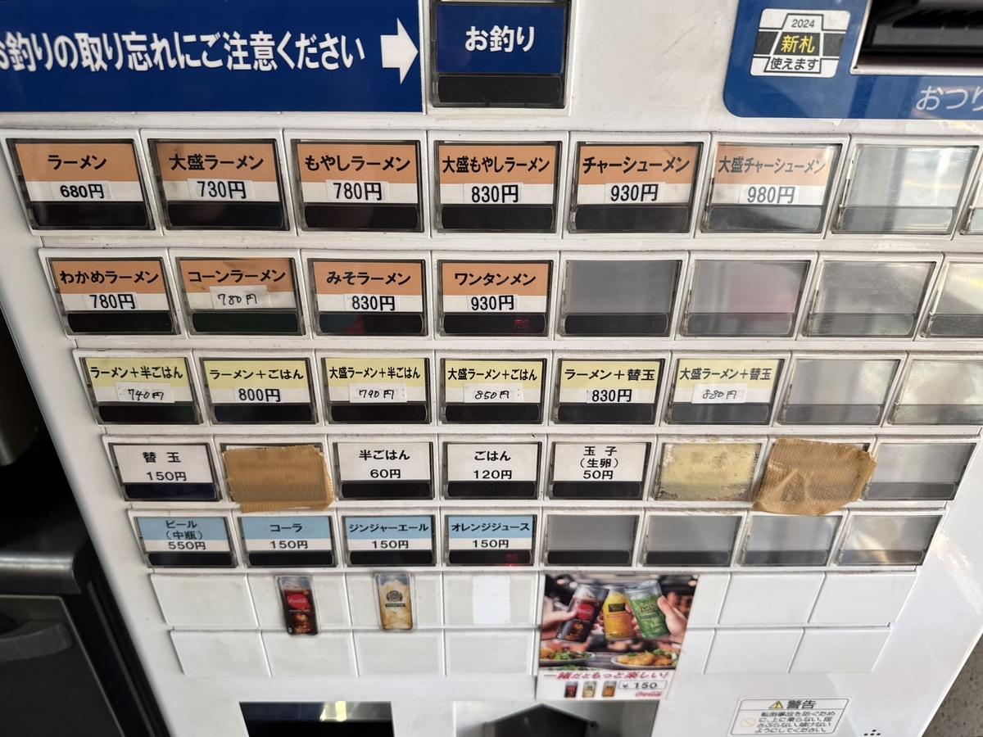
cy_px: 368
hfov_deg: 71.6
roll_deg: -0.6
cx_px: 492
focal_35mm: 24
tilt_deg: -32.6
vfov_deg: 56.8
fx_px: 682
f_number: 1.78
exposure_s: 1/194
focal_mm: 6.76
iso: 64
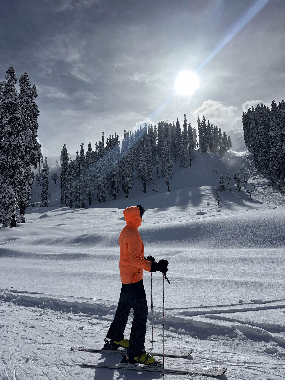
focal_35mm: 24
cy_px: 190
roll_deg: +1.6
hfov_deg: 56.8
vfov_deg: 71.6
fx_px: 263
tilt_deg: +8.7
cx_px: 142
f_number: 1.78
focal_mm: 6.86
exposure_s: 1/18519
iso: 50
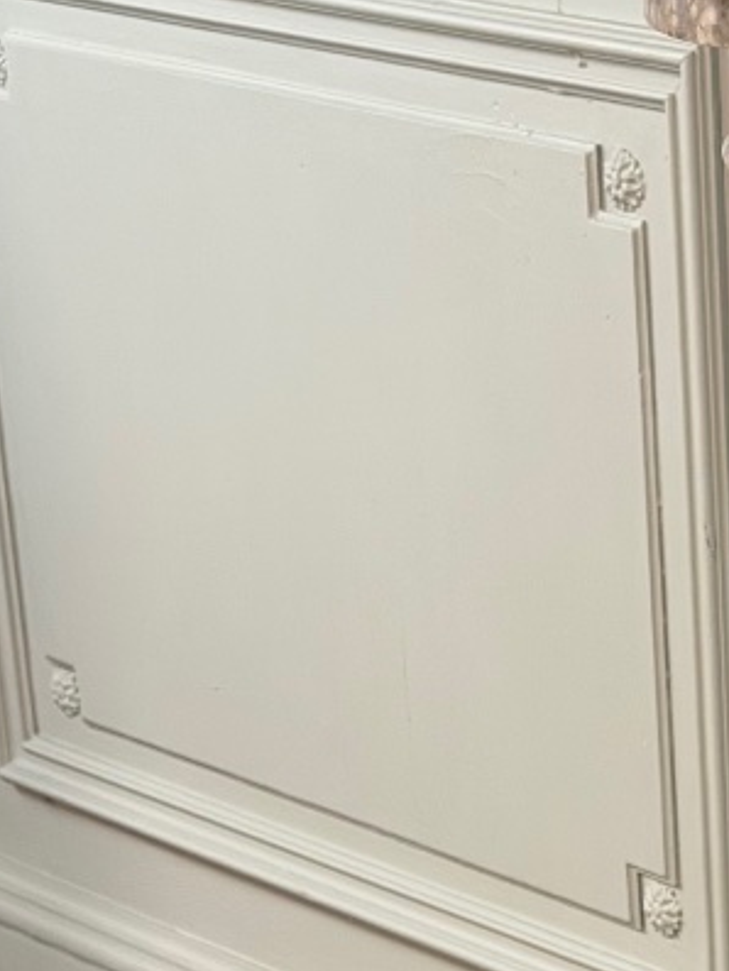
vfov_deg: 13.4
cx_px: 1081
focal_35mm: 145
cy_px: 1049
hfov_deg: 9.9
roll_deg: +0.1
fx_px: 4069
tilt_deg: -22.2
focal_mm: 6.76
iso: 160
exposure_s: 1/50
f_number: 1.78
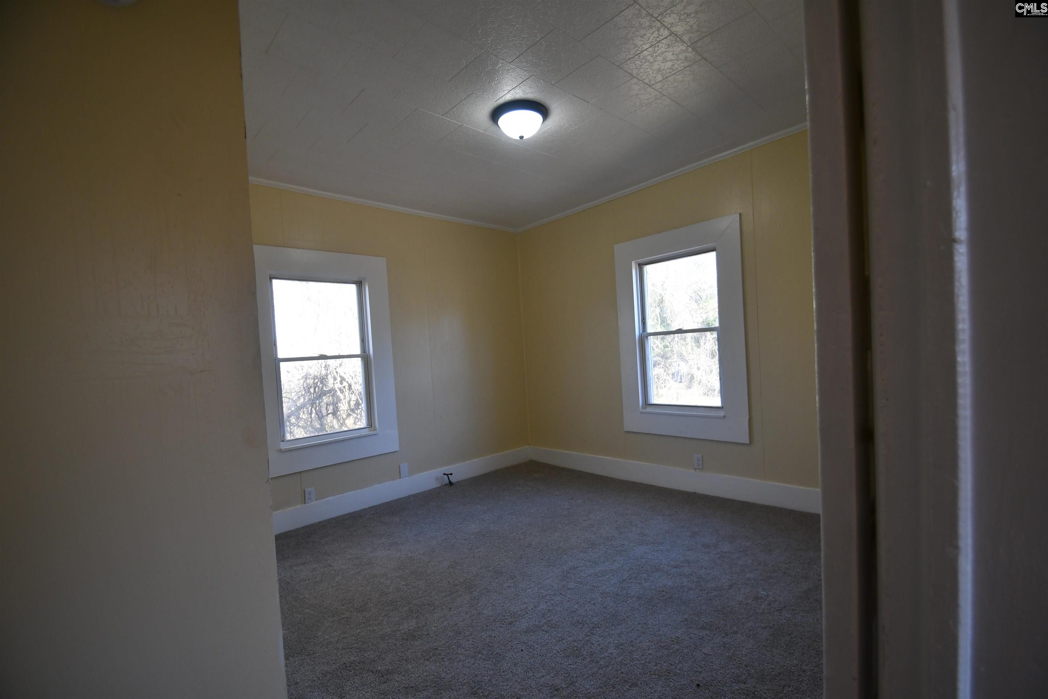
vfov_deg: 77.3
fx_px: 437
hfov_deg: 100.4
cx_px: 524
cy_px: 350
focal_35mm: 15
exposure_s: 1/250
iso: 640
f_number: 3.5
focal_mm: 10
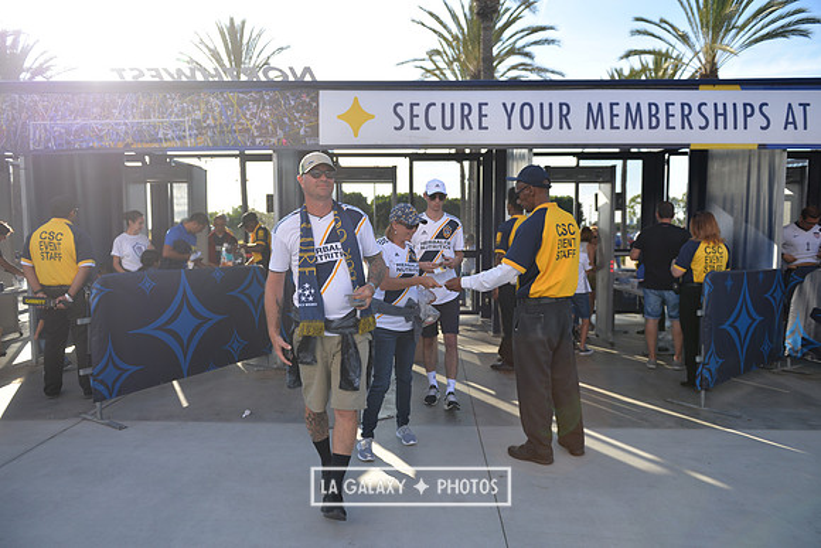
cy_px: 274
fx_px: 547
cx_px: 410
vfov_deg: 53.2
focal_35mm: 24
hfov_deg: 73.7
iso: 100
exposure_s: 1/800
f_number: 2.8
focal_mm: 24
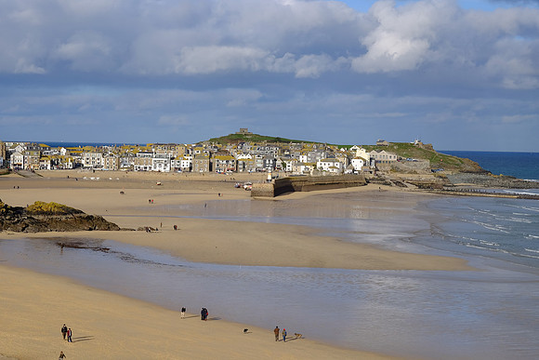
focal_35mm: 84
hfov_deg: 24.2
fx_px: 1258
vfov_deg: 16.3
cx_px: 270
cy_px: 180
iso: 200
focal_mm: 56
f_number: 5.6
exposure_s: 1/1400
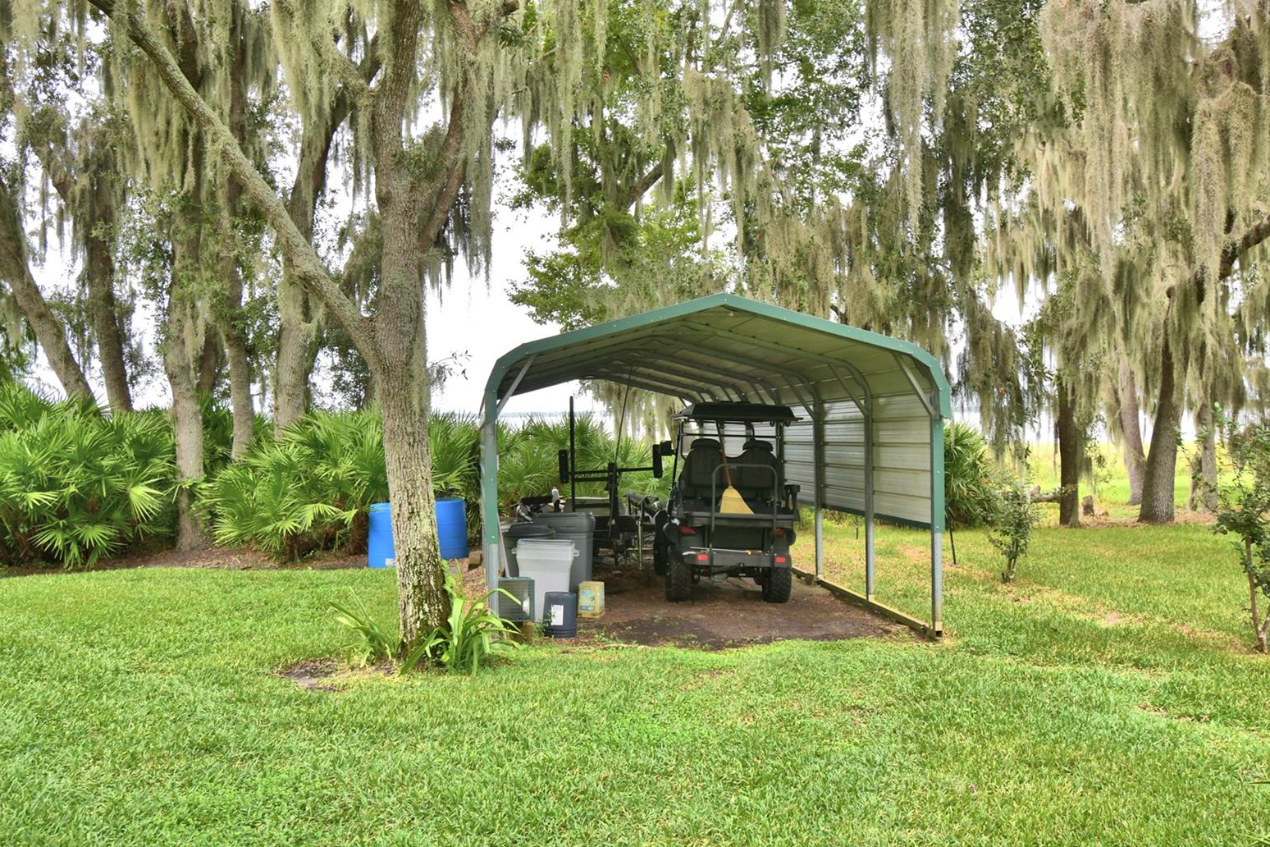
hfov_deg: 60.3
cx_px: 638
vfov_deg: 42.3
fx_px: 1094
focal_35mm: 31
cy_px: 417
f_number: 5.6
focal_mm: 20
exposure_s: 1/125
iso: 100
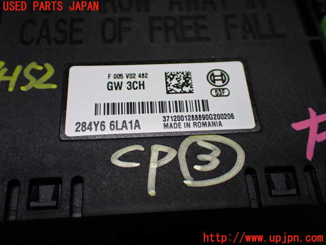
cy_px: 122
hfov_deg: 49.0
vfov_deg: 37.7
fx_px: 358
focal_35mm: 38
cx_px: 163
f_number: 2.7
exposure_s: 1/160
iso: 320
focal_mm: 6.83
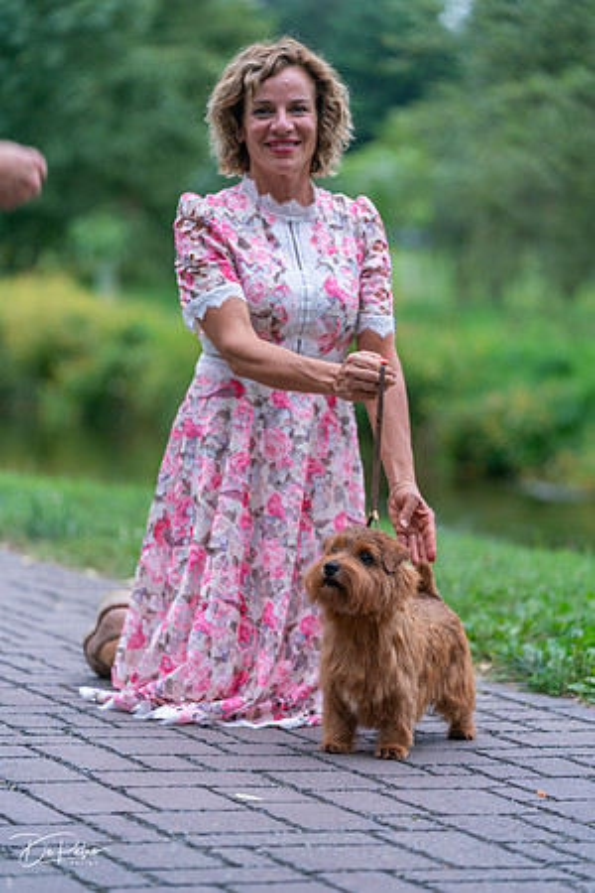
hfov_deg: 11.5
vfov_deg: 17.2
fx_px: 2950
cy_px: 446
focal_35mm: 119
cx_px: 298
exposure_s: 1/125
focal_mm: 119
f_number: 2.8
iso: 320
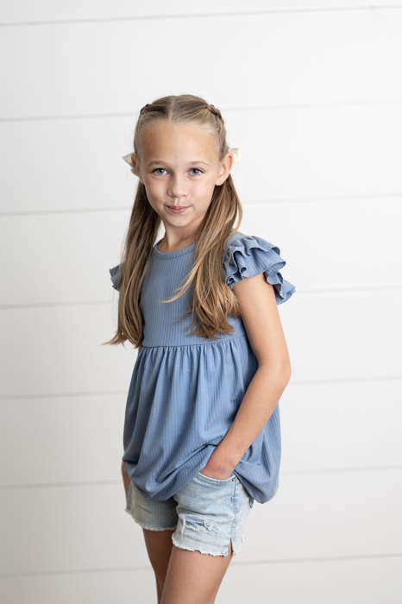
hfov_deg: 16.1
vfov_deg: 23.9
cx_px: 201
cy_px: 302
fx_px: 1425
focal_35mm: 85
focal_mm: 85
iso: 400
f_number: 2.5
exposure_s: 1/200
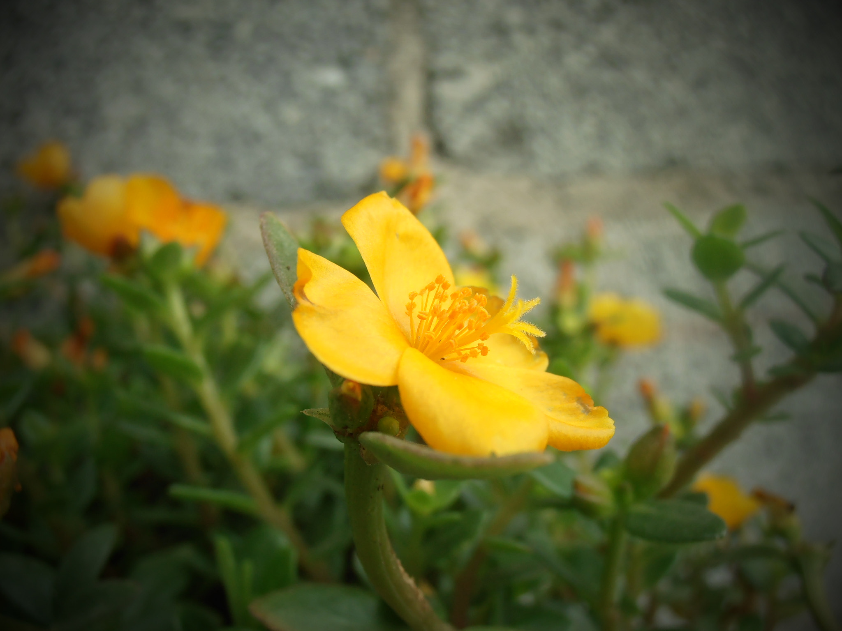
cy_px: 316
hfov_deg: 50.1
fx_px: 900
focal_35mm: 37
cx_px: 421
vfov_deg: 38.7
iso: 80
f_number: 3.9
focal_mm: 6.61
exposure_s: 1/100
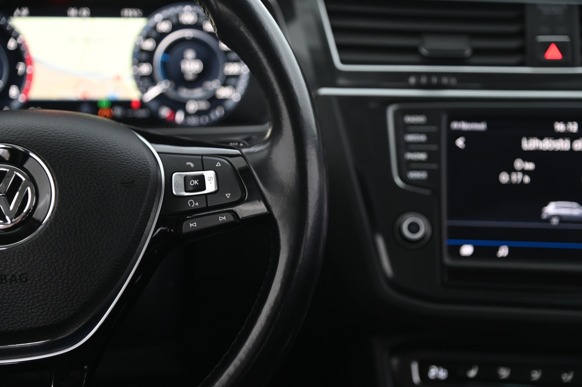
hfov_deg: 31.0
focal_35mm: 65
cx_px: 291
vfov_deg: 20.9
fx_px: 1050
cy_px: 194
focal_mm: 65
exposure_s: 1/15
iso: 2000
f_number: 4
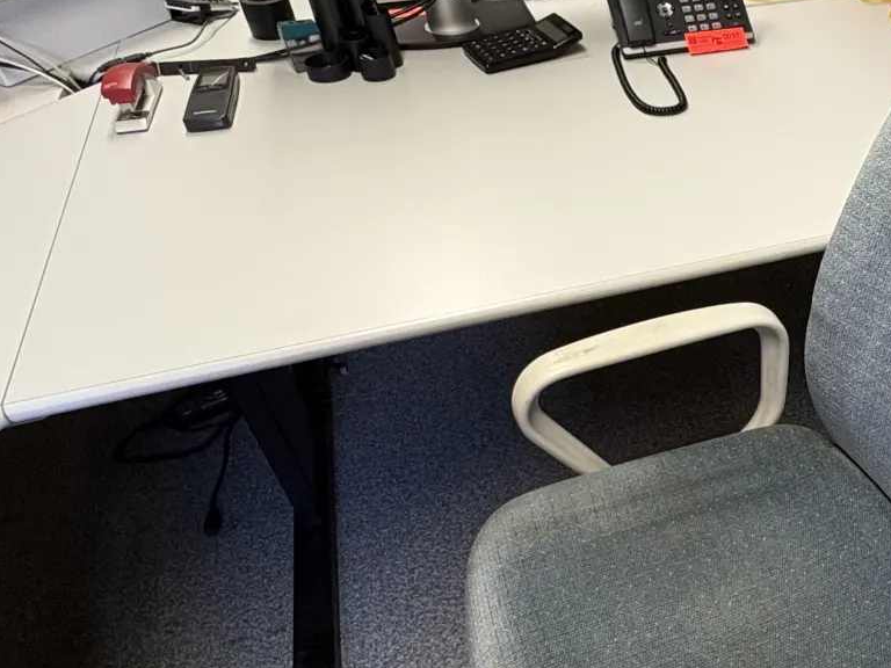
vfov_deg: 40.5
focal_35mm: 35
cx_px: 813
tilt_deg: -42.4
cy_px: 401
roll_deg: -2.4
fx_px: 901
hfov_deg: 47.0
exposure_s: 1/50
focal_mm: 2.22
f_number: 2.2
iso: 125
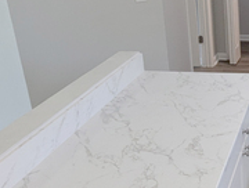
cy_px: 82
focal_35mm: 59
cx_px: 332
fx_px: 426
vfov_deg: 24.9
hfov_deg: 26.9
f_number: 2.2
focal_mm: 2.35
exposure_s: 1/60
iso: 61
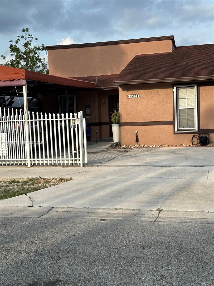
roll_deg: +1.8
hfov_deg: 30.3
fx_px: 396
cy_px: 143
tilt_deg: -4.2
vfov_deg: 39.7
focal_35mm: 48
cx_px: 107
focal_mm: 6.86
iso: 64
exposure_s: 1/2469
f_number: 1.78
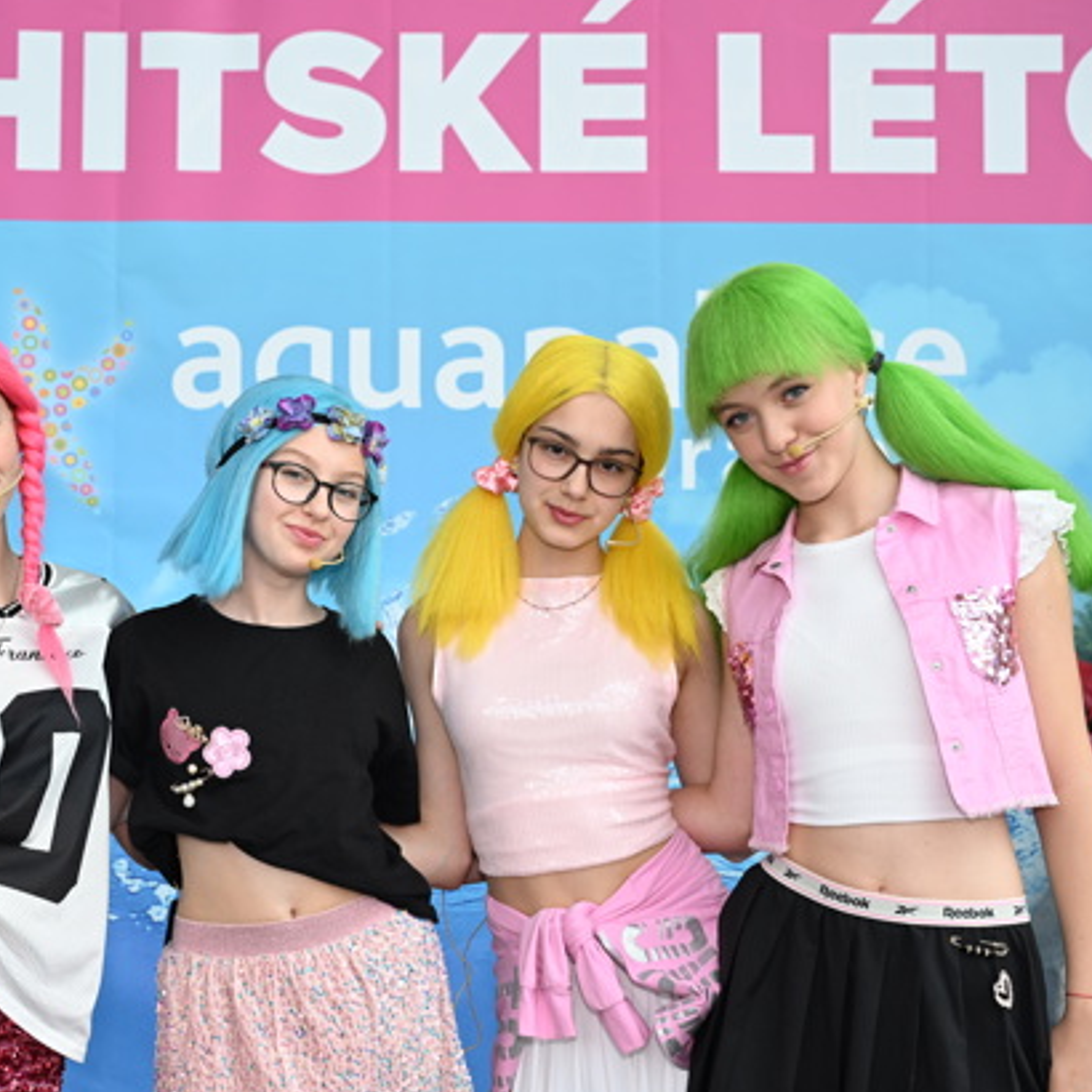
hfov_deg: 33.9
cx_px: 415
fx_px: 1785
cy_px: 573
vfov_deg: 34.0
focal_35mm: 50
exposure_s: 1/320
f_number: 5
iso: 800
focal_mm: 35
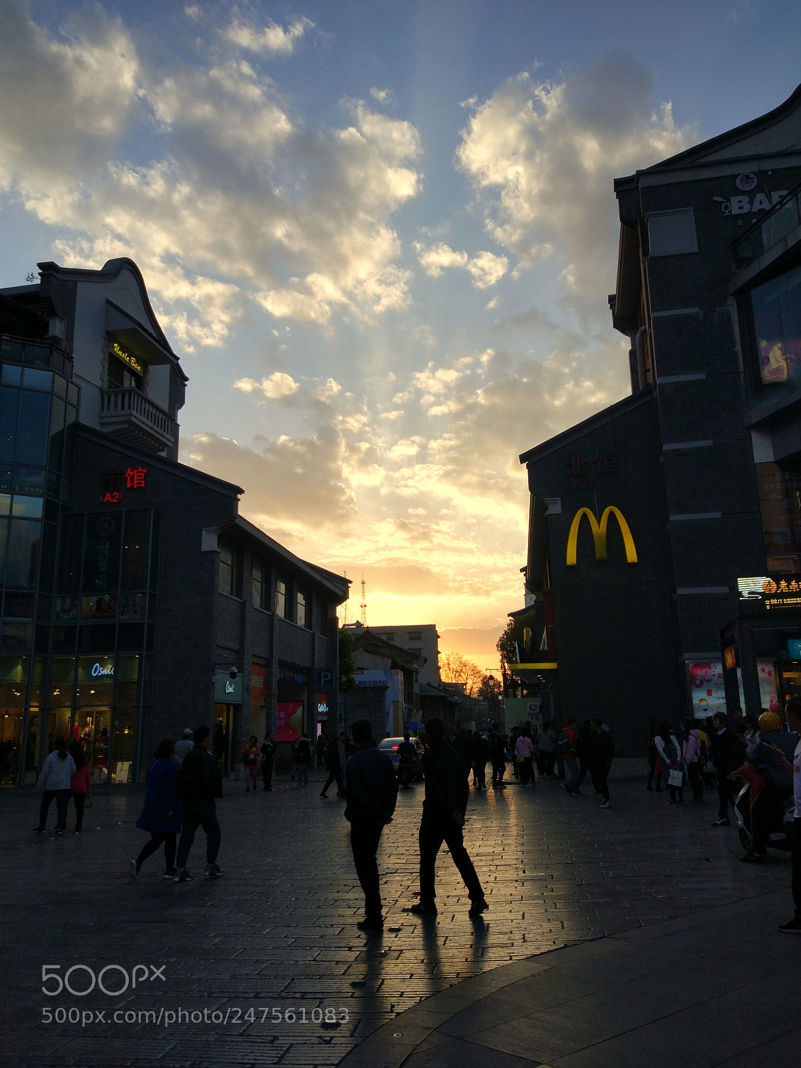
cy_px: 534
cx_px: 400
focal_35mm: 28
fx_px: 864
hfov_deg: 49.7
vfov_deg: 63.4
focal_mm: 4.26
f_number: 2
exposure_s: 1/662
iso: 100
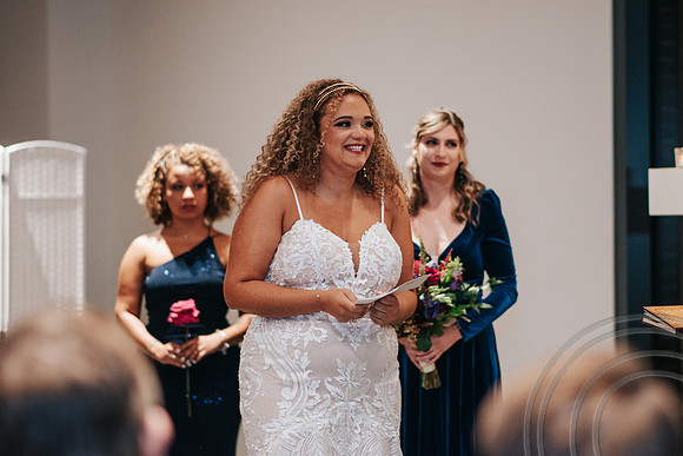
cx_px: 342
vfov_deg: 10.8
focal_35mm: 128
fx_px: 2419
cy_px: 228
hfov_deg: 16.1
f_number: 1.8
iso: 800
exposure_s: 1/160
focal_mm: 85
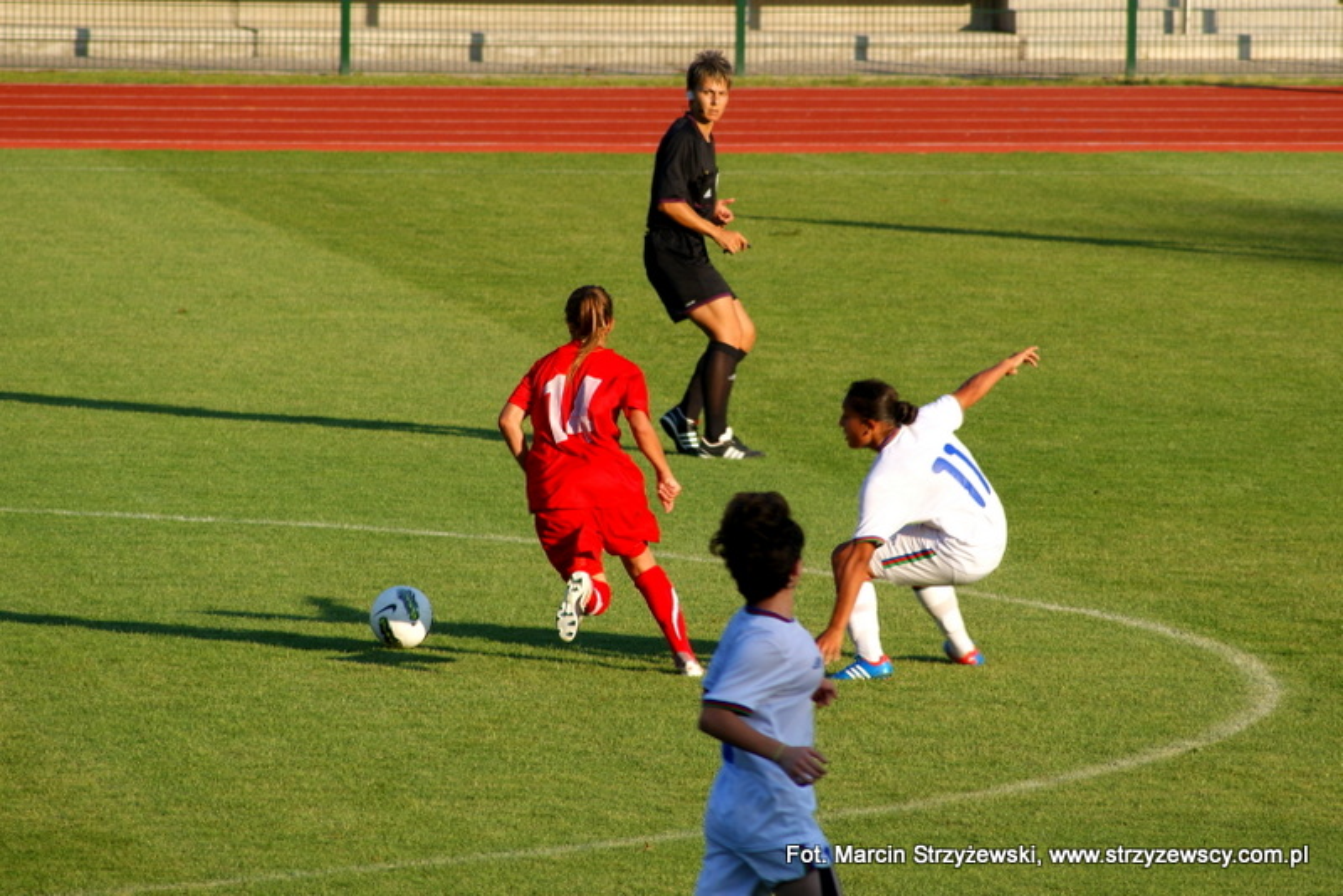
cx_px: 672
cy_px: 448
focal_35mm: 300
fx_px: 11195
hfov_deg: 6.9
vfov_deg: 4.6
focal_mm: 200
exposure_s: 1/320
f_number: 6.3
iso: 100
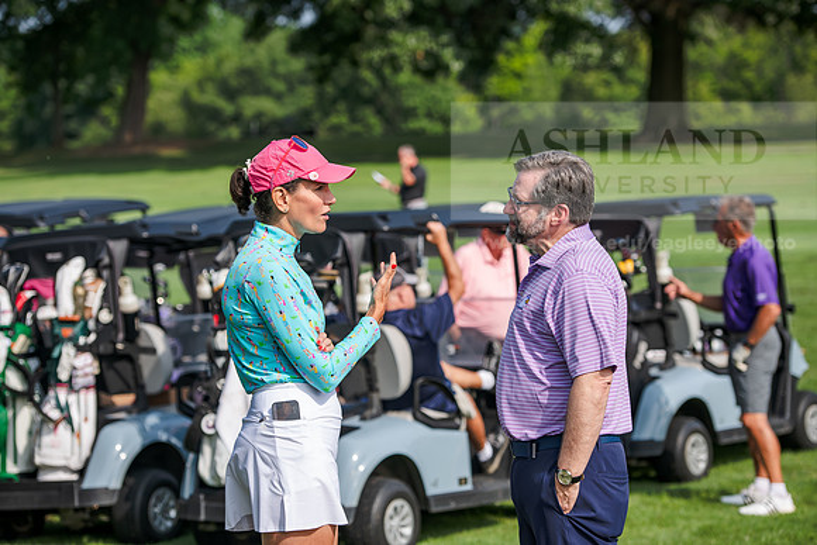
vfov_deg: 13.4
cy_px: 272
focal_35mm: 102
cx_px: 408
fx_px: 2315
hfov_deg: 20.0
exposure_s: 1/640
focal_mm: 102
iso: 64
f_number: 3.5
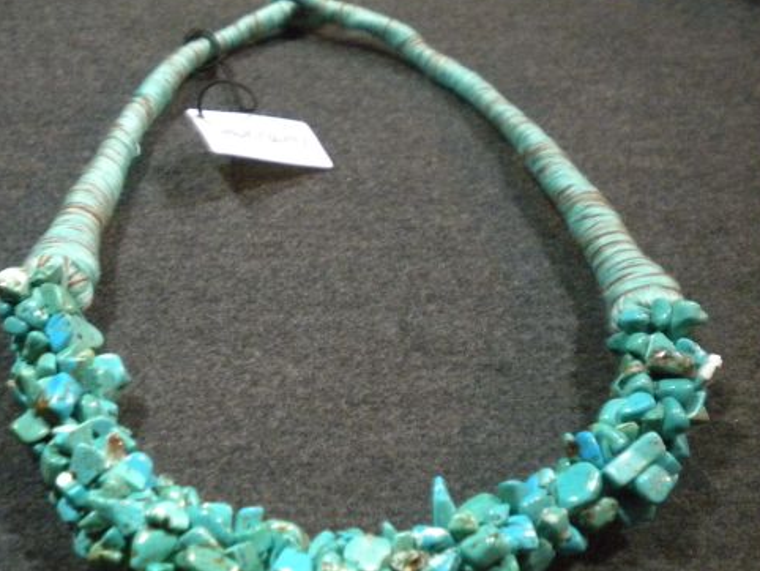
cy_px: 308
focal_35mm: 51
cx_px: 290
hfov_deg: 37.3
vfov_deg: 28.6
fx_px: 1120
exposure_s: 1/5.1
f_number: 3.5
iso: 800
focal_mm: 7.4
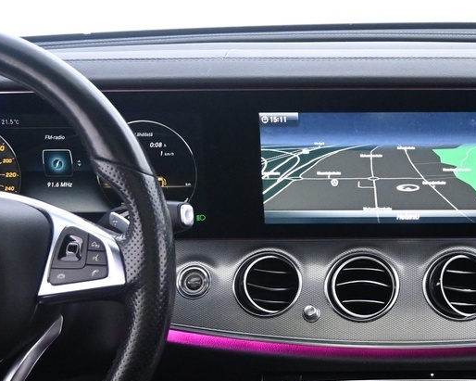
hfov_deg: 26.1
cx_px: 401
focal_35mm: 71
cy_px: 362
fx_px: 1000
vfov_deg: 21.0
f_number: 3.5
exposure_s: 1/25
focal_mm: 16
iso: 3200
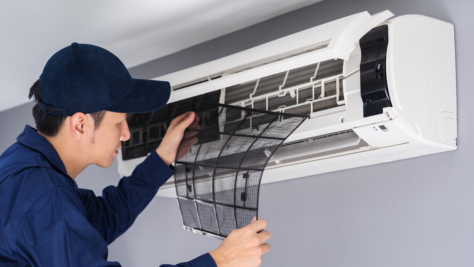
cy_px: 161
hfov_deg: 27.9
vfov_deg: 15.9
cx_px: 235
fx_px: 955
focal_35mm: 76
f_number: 4
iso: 400
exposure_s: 1/125
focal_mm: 70
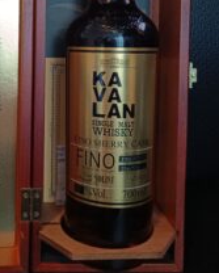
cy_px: 63
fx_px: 364
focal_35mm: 45
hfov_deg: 32.7
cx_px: 47
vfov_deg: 39.8
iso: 673
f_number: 1.88
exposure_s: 1/33.3
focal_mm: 5.59
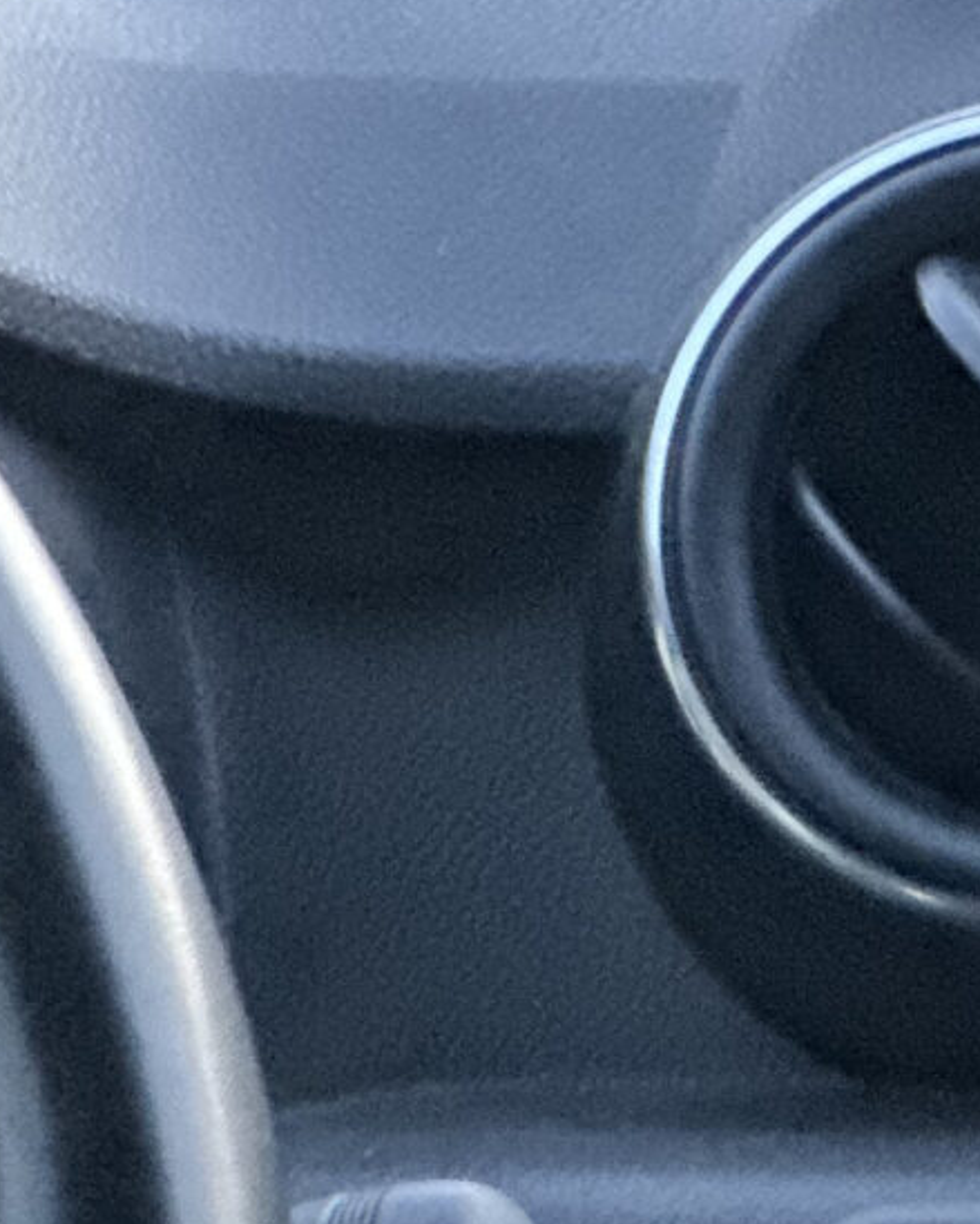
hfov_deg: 4.3
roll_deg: -0.7
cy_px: 1718
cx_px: 2275
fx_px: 12715
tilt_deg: -14.4
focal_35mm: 351
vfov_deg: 5.5
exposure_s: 1/15
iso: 1000
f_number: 2.8
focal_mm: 9
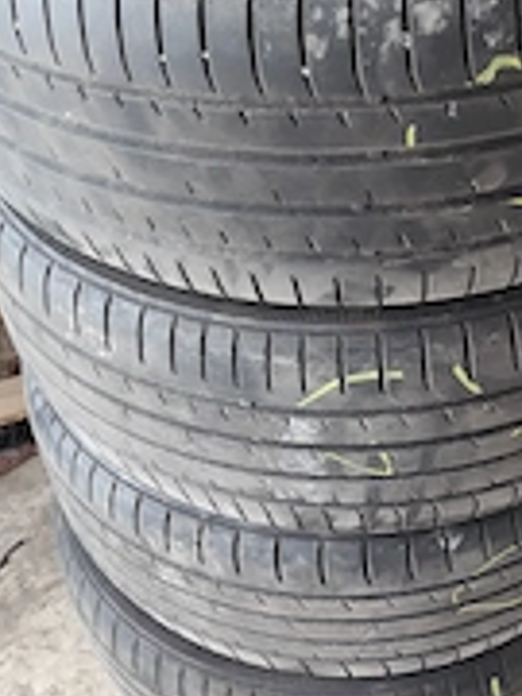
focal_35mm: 51
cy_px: 344
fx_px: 1025
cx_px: 336
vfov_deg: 37.5
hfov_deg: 28.4
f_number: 1.65
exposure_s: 1/100
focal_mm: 6.14
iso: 500
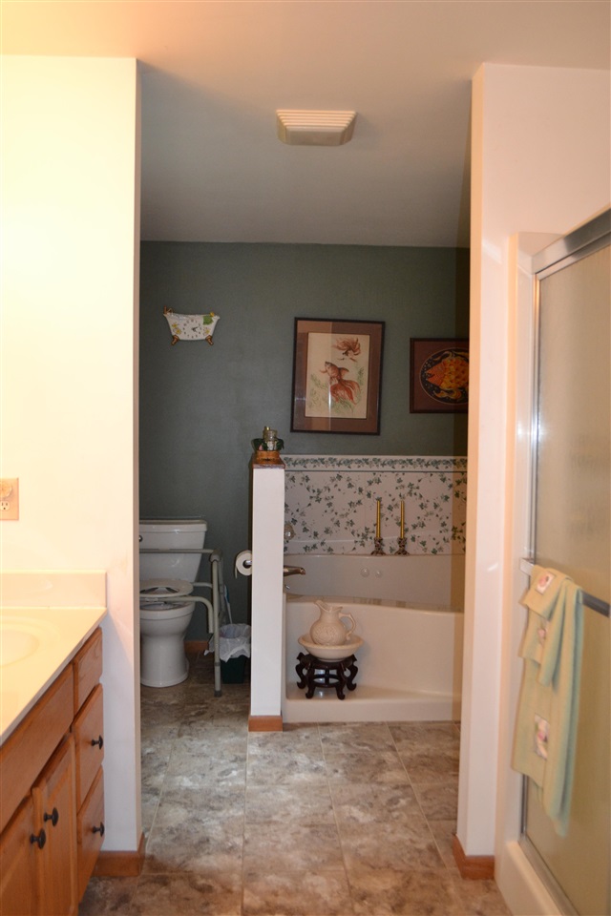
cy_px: 458
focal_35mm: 33
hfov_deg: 40.0
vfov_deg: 57.2
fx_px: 840
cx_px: 306
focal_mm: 22
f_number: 3.8
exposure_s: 1/60
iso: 1100
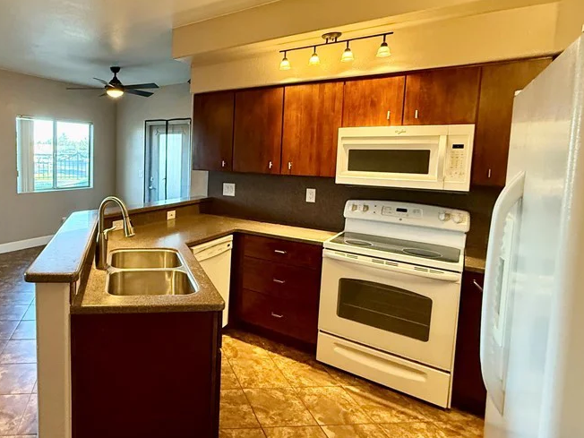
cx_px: 151
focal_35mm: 22
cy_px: 185
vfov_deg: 60.8
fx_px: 371
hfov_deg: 71.6
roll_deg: -0.5
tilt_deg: -5.6
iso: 400
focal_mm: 2.22
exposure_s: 1/60
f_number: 2.2
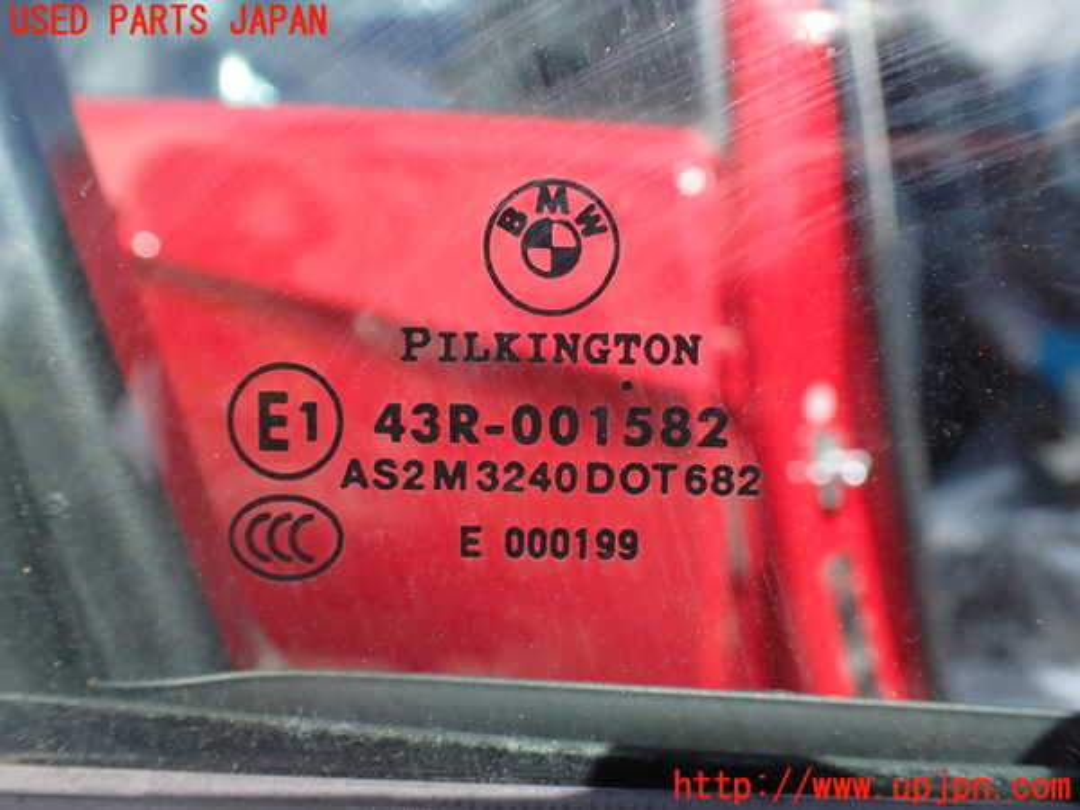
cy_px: 405
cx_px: 540
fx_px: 936
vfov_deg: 46.8
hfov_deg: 60.0
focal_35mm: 30
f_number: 3.2
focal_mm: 5.4
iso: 100
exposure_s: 1/400
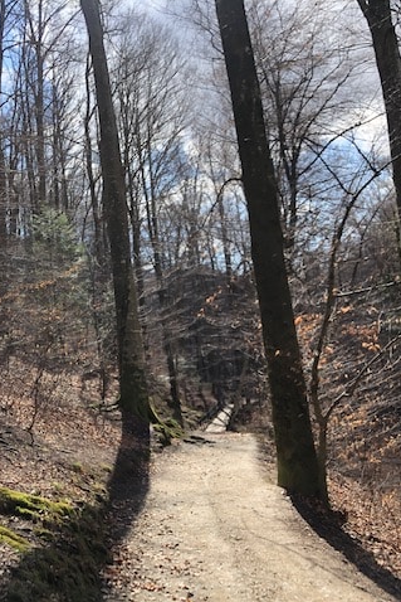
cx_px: 60
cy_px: 301
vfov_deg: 49.5
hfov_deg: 32.9
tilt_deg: +4.4
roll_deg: +8.0
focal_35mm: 39
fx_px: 651
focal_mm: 4
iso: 20
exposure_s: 1/736
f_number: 1.8
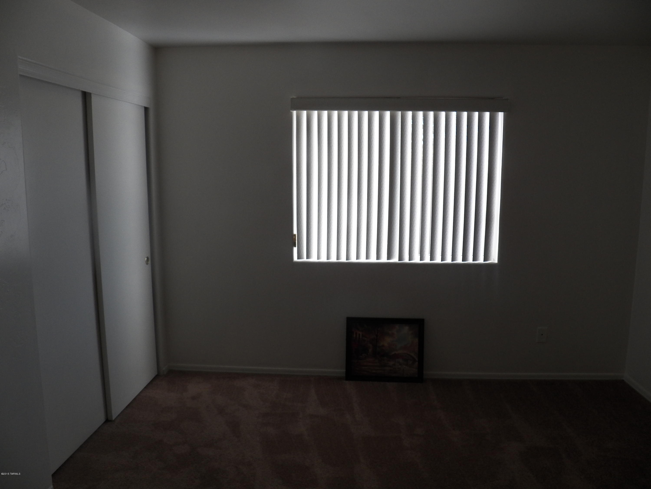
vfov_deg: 49.7
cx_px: 326
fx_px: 527
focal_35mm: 28
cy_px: 244
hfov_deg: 63.4
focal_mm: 4.9
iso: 125
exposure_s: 1/200
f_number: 4
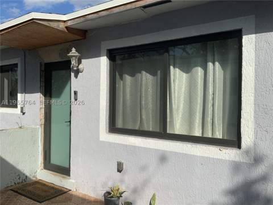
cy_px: 102
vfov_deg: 48.2
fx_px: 229
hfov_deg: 61.7
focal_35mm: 29
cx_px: 136
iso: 20
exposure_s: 1/3534
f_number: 1.8
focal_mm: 3
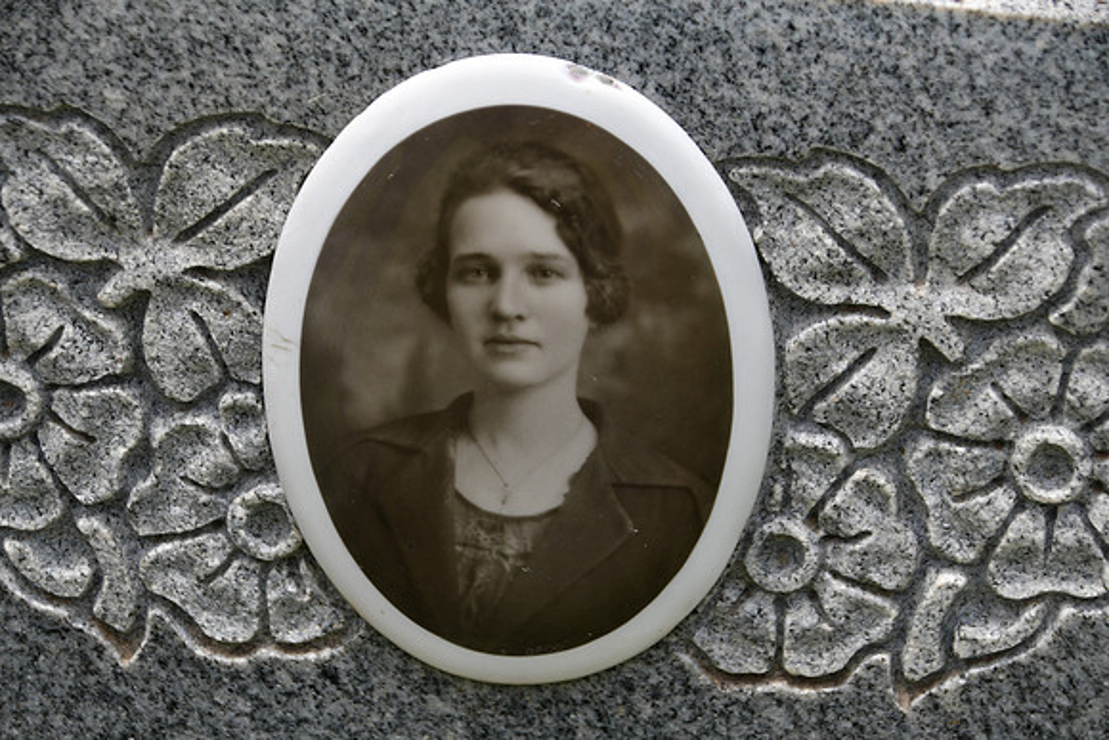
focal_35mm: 180
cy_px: 370
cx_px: 554
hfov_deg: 11.4
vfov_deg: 7.6
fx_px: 5546
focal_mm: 120
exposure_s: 1/250
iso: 100
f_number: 8
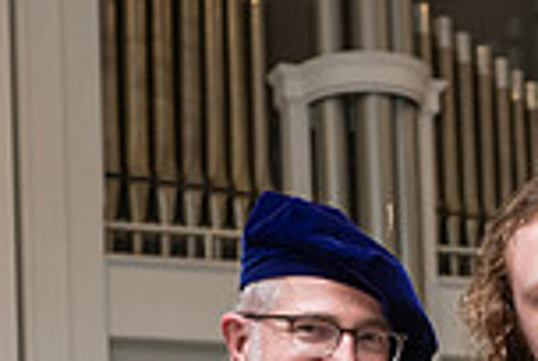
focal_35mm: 221
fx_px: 3309
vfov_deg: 6.2
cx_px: 503
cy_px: 589
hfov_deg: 9.2
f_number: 4.5
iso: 1250
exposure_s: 1/200
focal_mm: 58
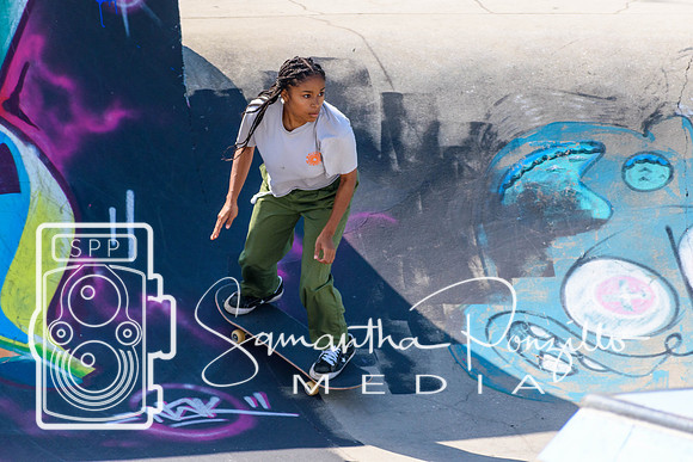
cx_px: 346
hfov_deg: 5.1
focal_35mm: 405
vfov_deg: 3.4
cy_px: 231
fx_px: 7798
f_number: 6
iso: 400
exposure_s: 1/1250
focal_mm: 270
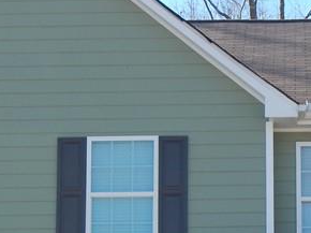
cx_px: 253
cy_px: 312
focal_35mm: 191
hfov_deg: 10.3
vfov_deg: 7.7
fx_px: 1715
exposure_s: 1/500
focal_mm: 9.7
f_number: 3.8
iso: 125
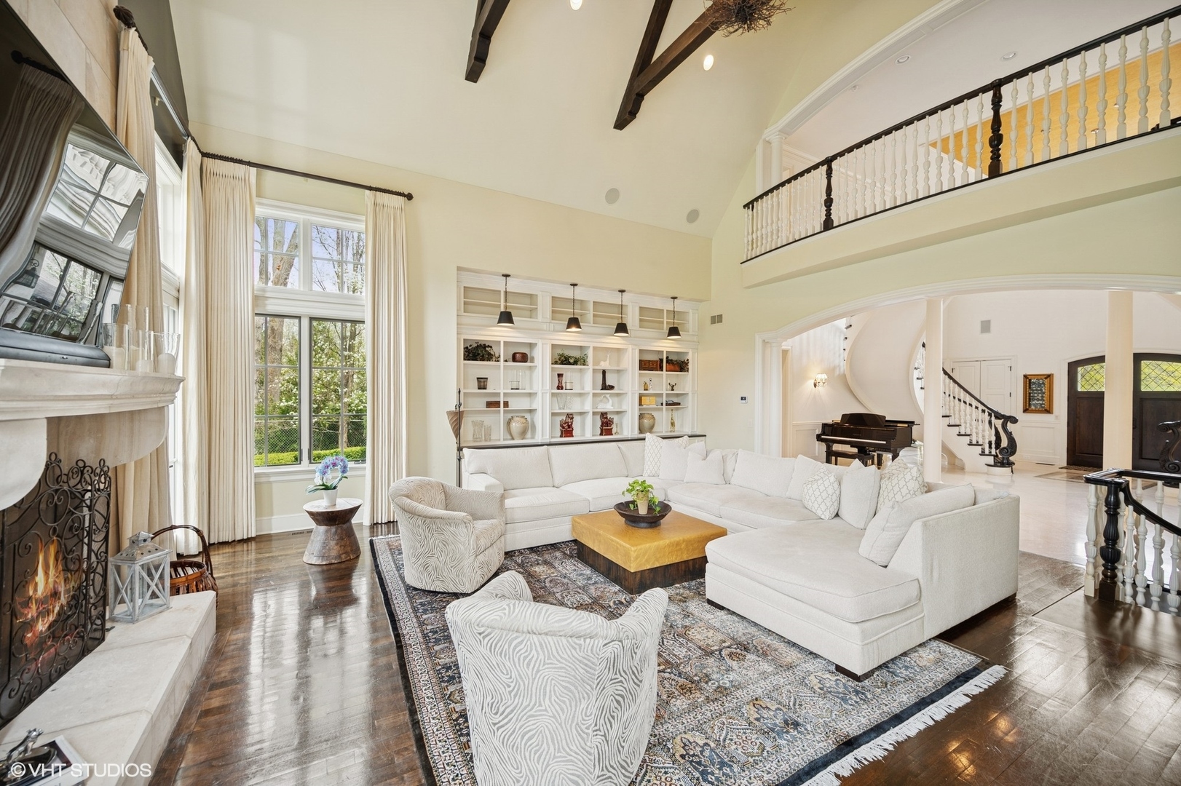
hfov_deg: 104.3
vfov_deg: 81.2
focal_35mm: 14
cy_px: 393
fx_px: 459
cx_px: 590
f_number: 4.5
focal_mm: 14
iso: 200
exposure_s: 1/25
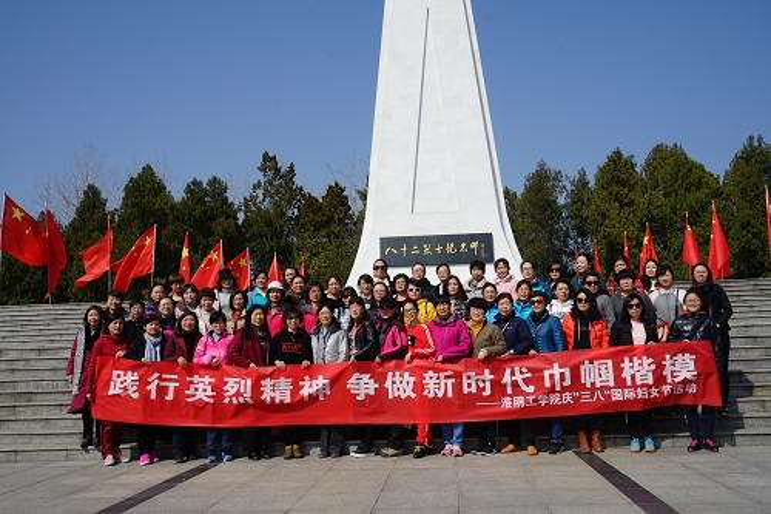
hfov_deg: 55.8
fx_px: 728
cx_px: 386
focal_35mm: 34
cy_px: 257
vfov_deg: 38.9
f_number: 11
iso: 100
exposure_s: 1/250
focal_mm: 34
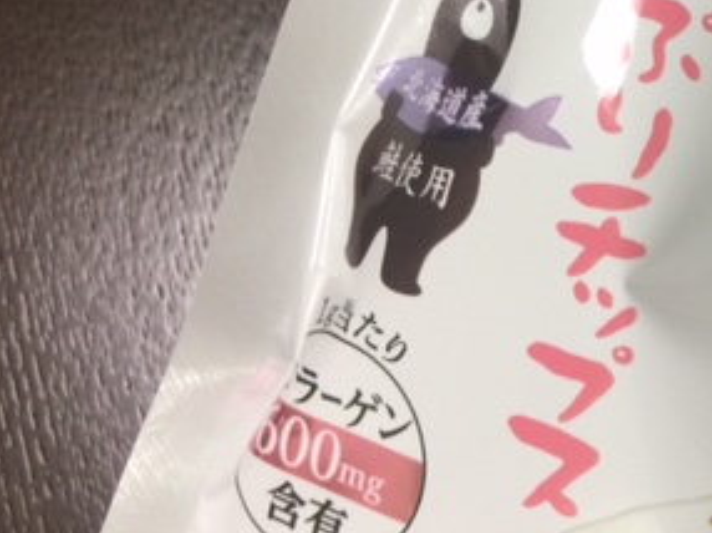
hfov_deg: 27.4
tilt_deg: -80.2
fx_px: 1336
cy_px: 97
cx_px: 774
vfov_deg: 22.2
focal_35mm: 65
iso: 160
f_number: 2.2
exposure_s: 1/33
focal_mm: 4.15
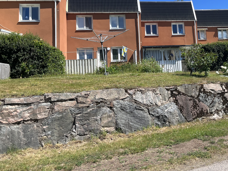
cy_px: 49
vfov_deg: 37.1
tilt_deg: +10.3
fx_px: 250
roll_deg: +3.5
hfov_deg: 48.1
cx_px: 154
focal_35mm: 38
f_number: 1.6
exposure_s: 1/2571
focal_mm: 5.1
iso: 50
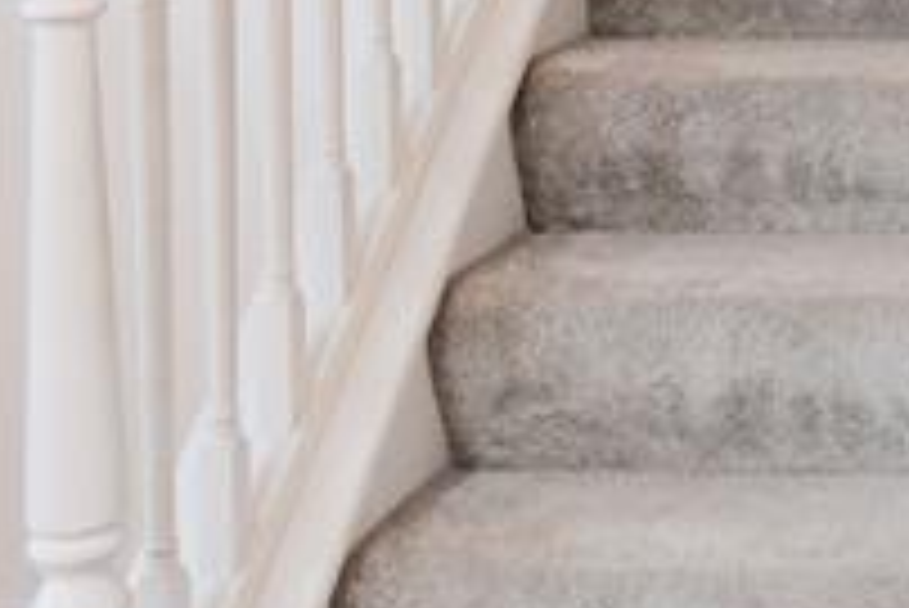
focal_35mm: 86
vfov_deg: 14.7
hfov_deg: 21.1
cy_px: -320
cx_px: 1224
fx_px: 2173
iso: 500
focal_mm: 11.3
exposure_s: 1/125
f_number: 6.4
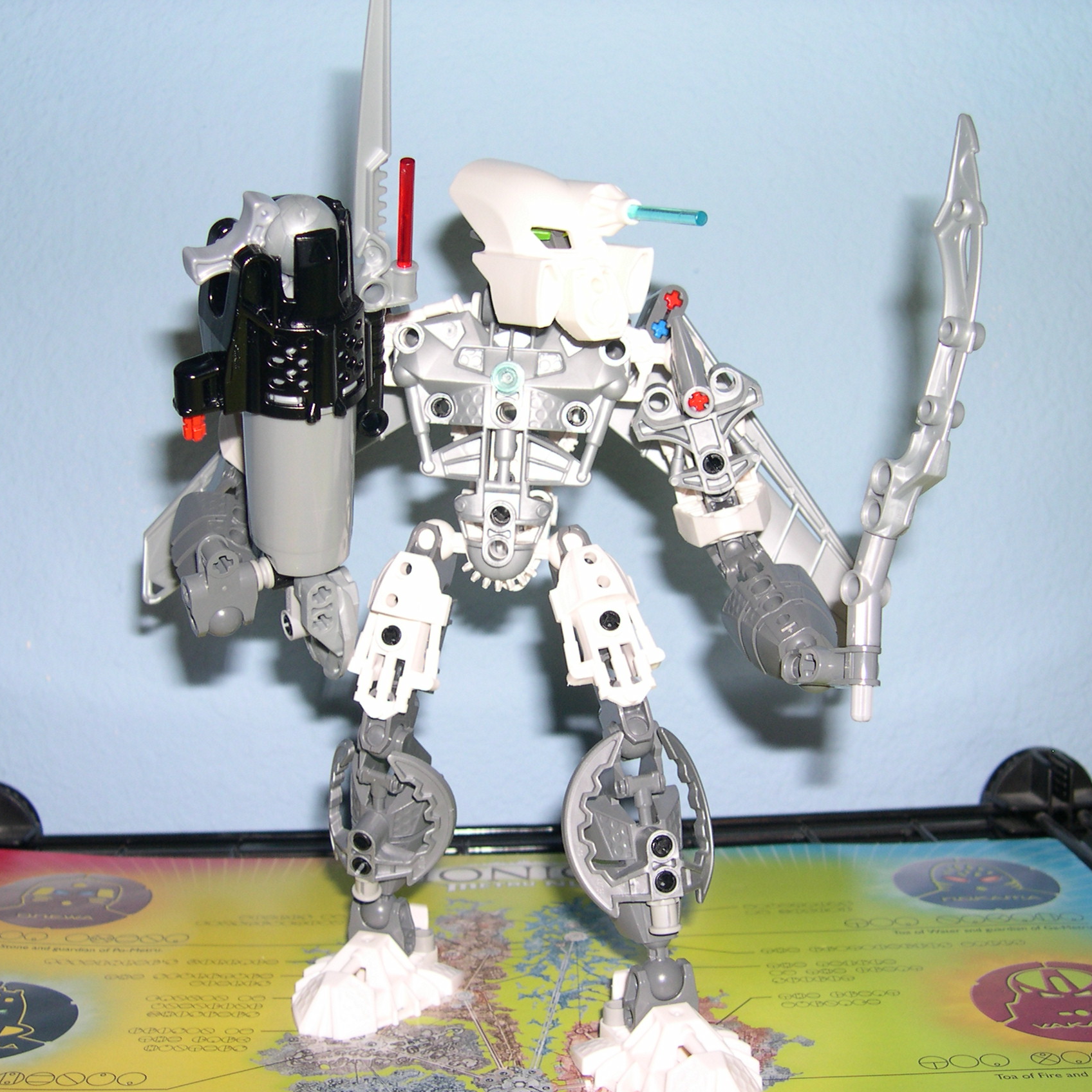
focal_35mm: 45
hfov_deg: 37.5
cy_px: 548
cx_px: 509
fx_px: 1606
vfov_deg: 37.6
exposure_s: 1/60
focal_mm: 8
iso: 100
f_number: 2.8
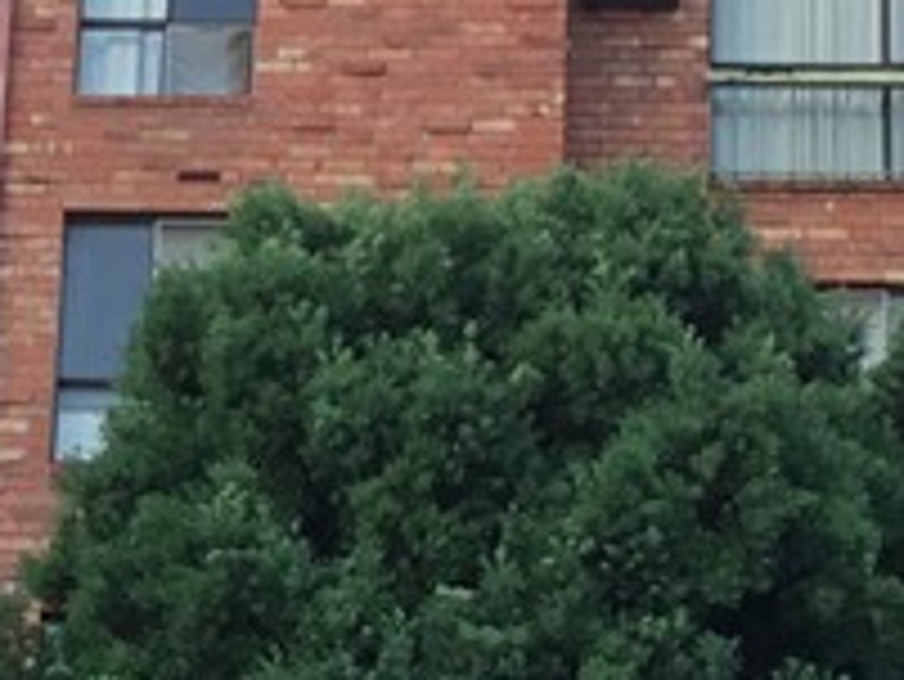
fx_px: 4129
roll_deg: -2.6
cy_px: 707
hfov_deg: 12.4
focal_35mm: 158
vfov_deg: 9.3
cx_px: 135
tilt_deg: +19.4
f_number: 2.4
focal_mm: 3.3
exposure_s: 1/120
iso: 40
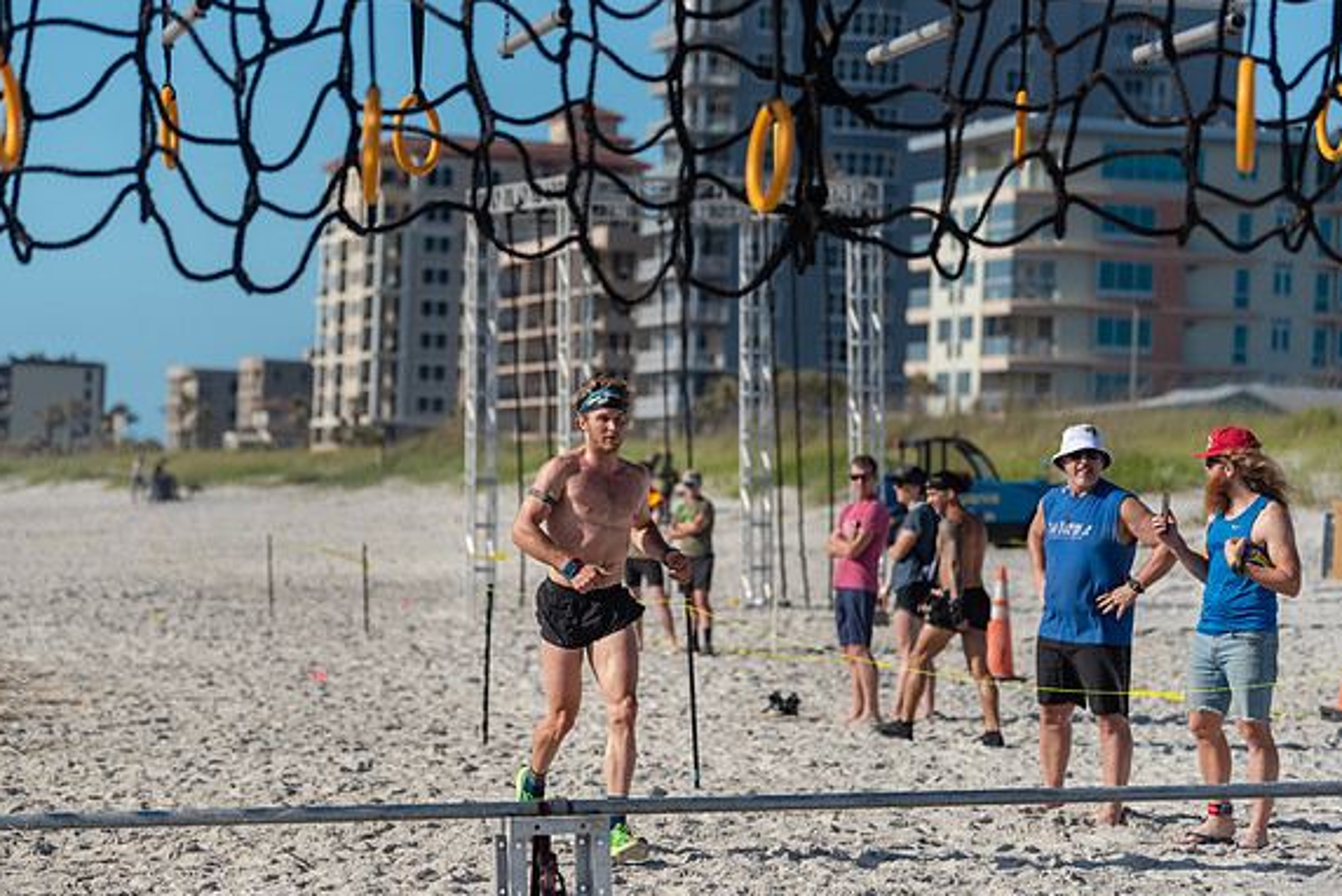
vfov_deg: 12.1
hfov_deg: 18.1
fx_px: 4214
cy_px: 423
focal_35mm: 113
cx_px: 622
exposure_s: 1/4000
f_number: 2.8
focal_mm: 98
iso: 250
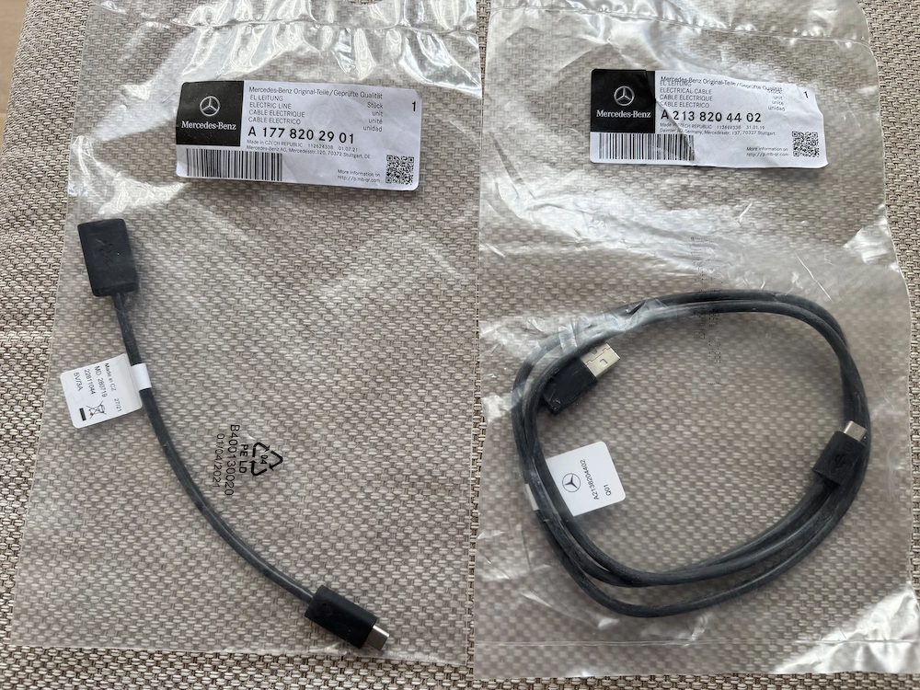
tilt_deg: -82.2
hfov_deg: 71.6
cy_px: 345
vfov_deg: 56.8
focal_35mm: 24
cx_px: 460
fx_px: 638
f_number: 1.78
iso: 64
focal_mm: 6.76
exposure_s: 1/121
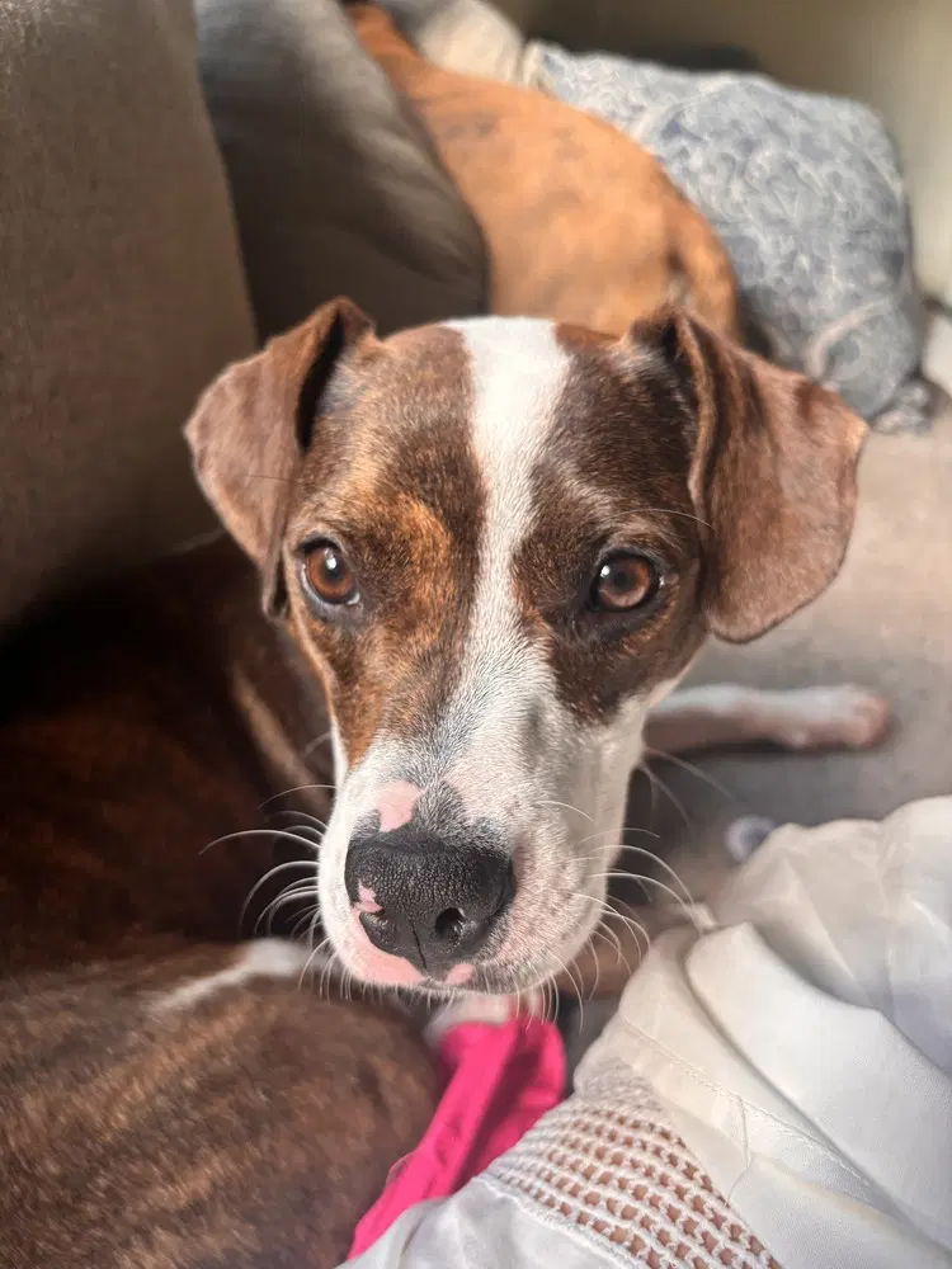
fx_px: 953
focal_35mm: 26
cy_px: 634
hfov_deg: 53.1
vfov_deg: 67.3
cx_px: 476
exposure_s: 1/116
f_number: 1.6
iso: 125
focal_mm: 5.96
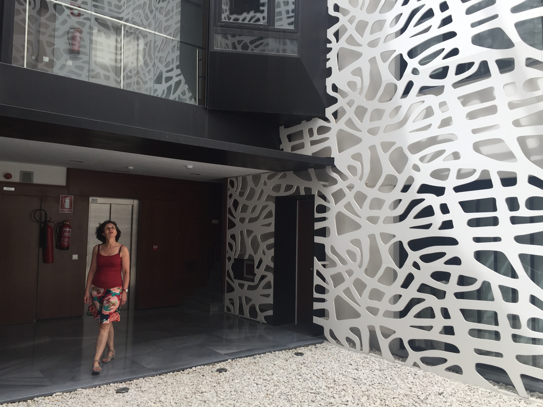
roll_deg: -1.9
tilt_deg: +2.8
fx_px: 455
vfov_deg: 48.2
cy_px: 204
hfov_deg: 61.7
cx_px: 272
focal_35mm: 29
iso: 32
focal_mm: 4.15
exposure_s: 1/507
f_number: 2.2
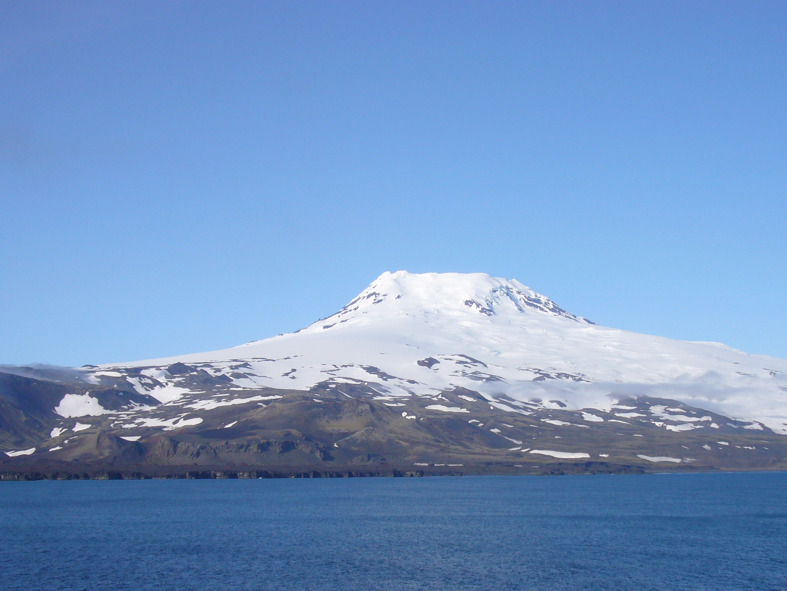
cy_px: 370
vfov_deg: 24.0
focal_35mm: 61
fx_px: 1387
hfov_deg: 31.6
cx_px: 441
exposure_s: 1/400
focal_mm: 7.5
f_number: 7.1
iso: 80
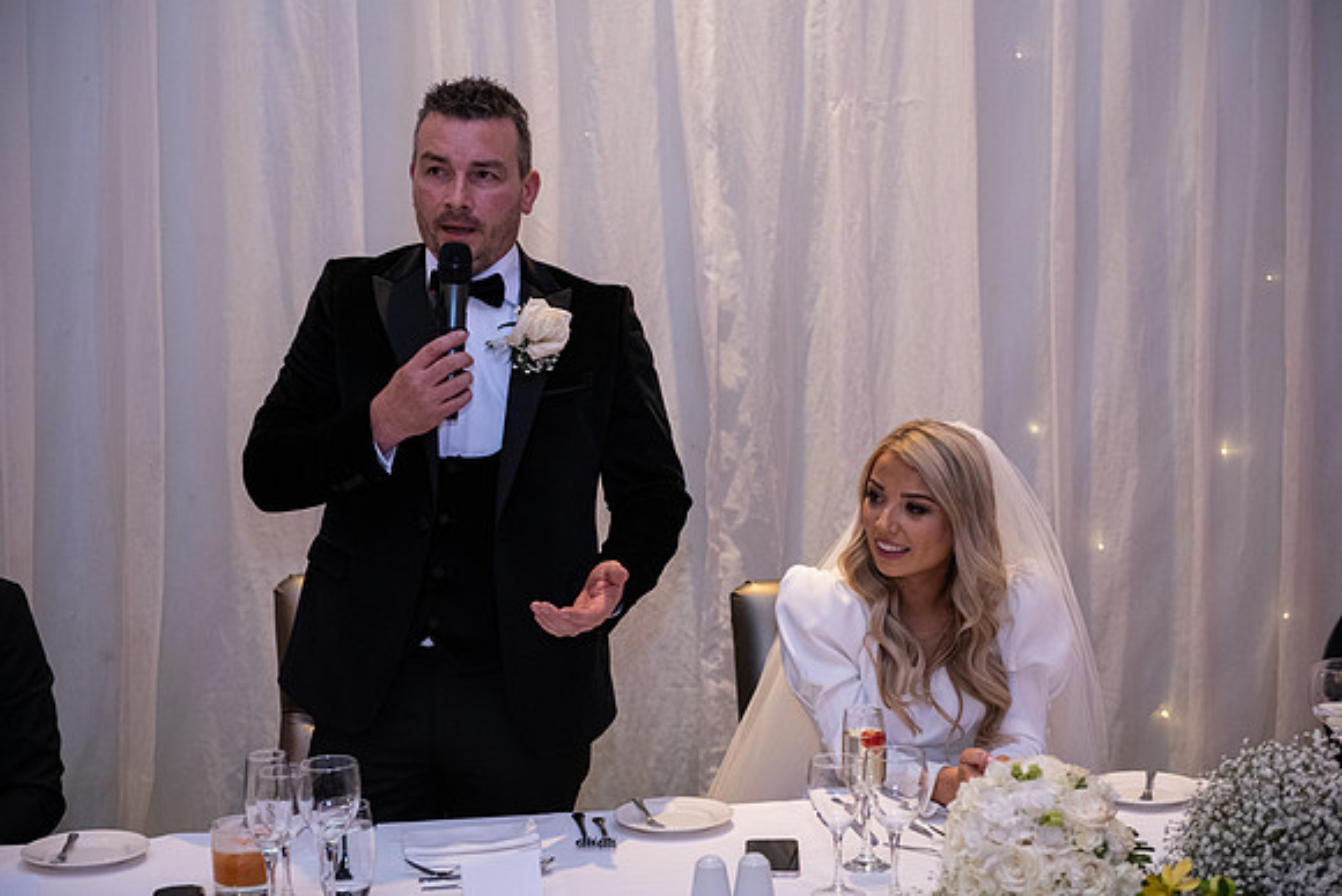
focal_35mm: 62
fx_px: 2312
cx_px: 671
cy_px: 448
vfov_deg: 21.9
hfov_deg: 32.4
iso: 1250
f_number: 3.5
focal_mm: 62
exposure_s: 1/160
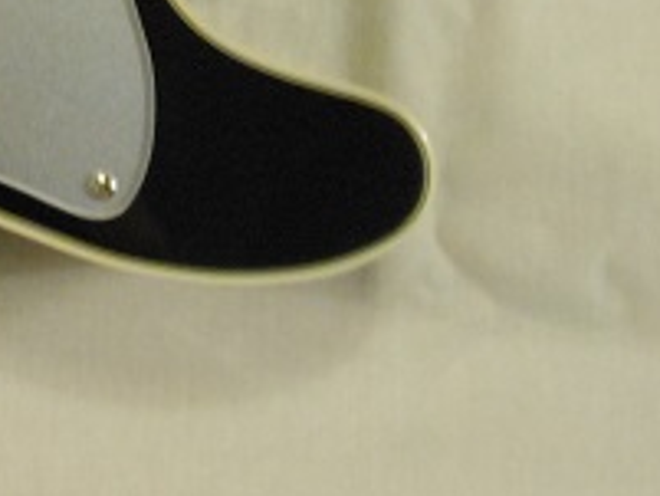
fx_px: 1641
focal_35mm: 86
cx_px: -381
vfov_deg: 15.7
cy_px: -261
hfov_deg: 19.3
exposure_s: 1/25
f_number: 3.2
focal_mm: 4.5
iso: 400
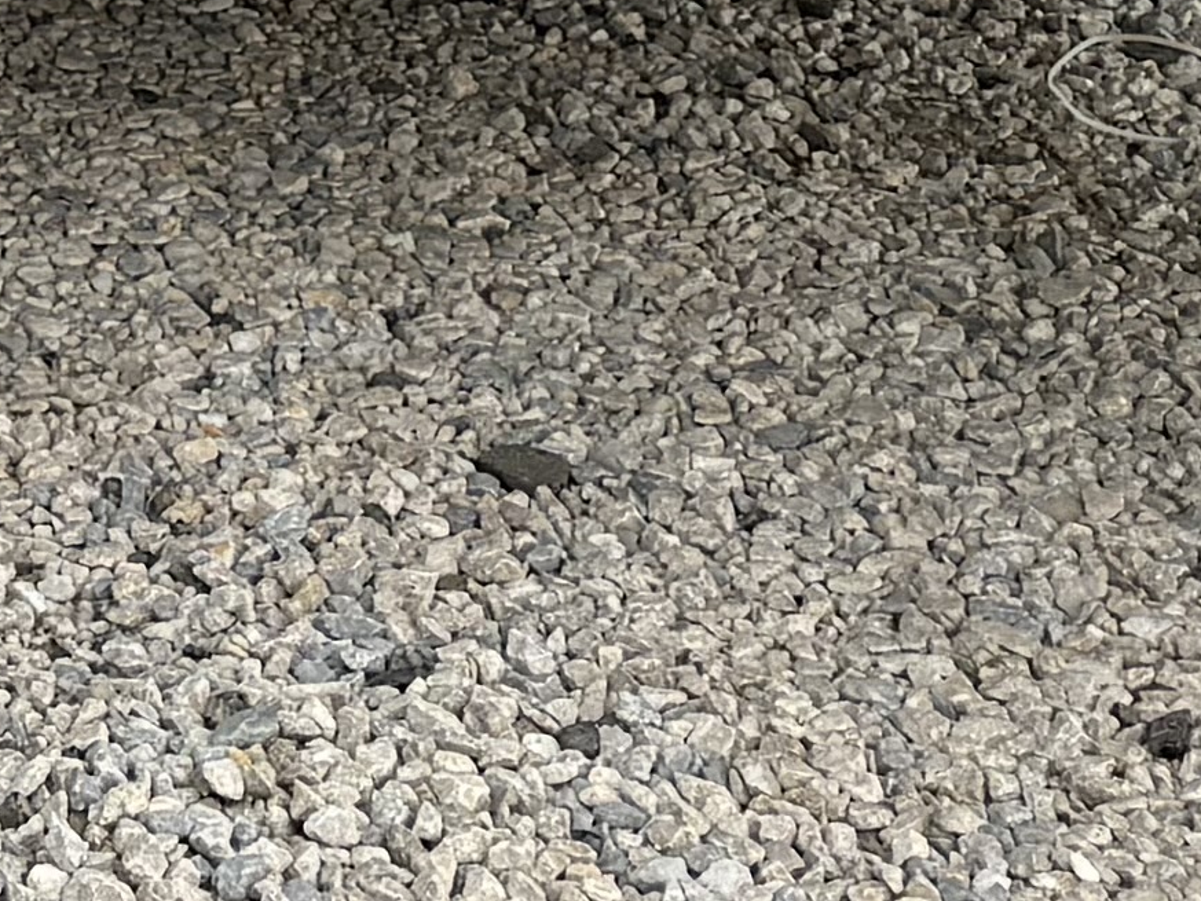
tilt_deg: -1.6
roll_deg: -0.4
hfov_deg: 11.7
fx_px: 5448
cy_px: -1784
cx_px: -868
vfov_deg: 8.1
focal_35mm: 157
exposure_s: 1/2611
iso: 80
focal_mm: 6.76
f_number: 1.78
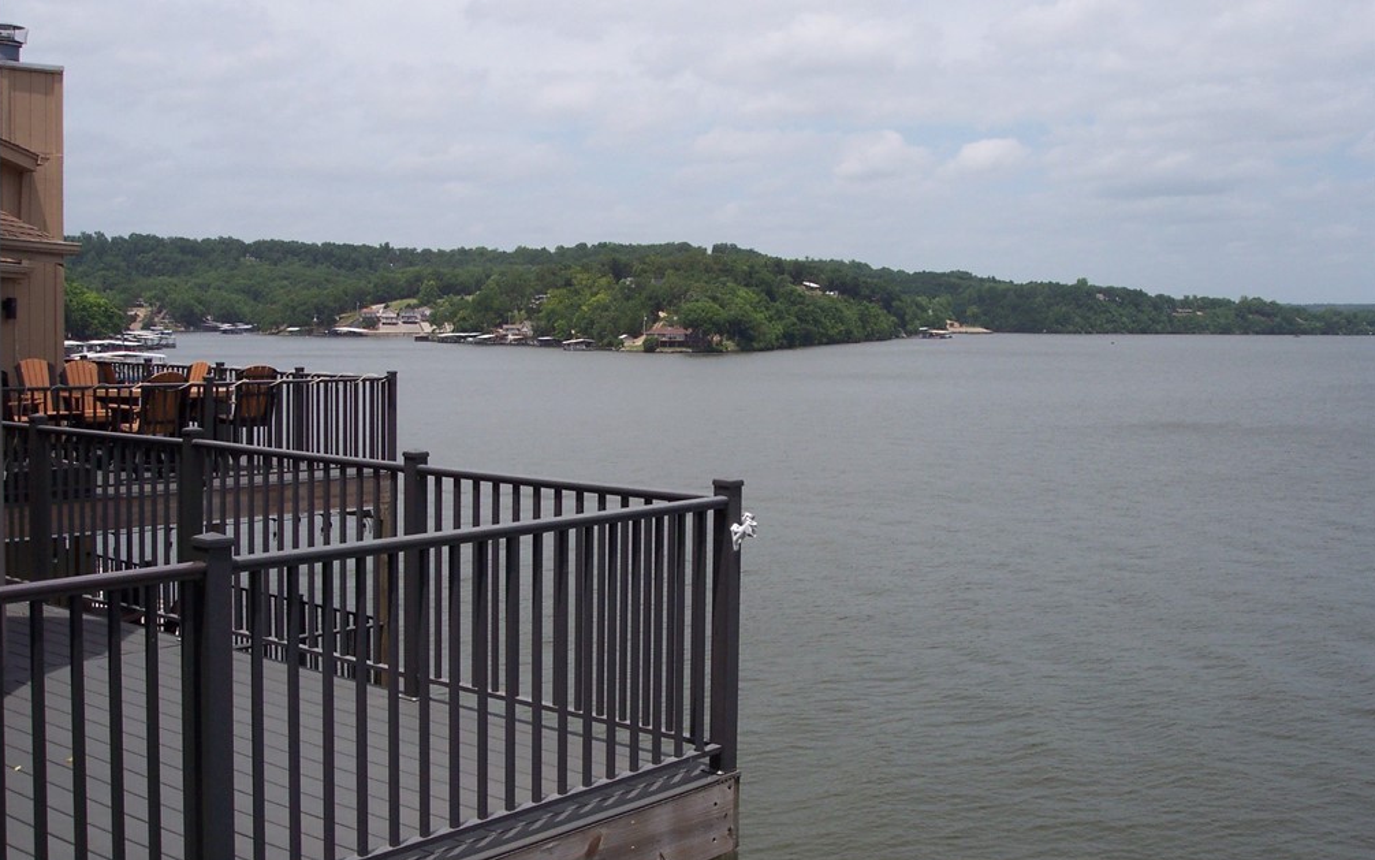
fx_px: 1537
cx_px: 683
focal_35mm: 41
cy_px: 416
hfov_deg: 48.2
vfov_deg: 31.3
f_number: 4.8
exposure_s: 1/1000
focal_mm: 8
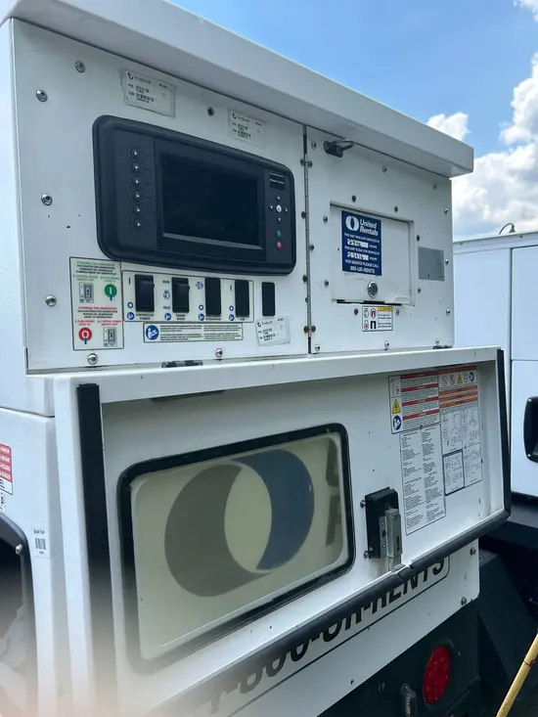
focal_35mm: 26
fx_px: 539
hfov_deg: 53.1
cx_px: 269
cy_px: 358
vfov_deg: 67.3
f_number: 1.5
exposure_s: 1/1280
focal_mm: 5.7
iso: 50
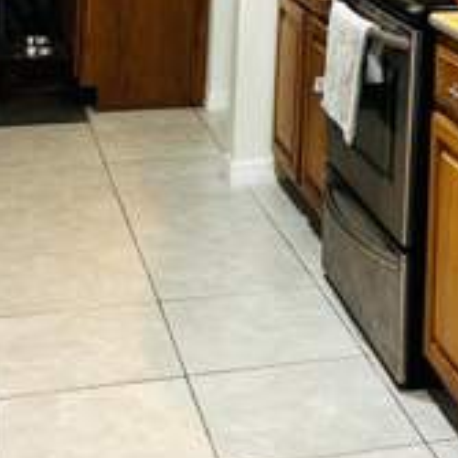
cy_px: -208
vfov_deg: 17.8
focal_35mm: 88
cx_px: 406
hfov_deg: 19.4
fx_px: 1317
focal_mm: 5.7
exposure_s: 1/60
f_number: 1.5
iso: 160
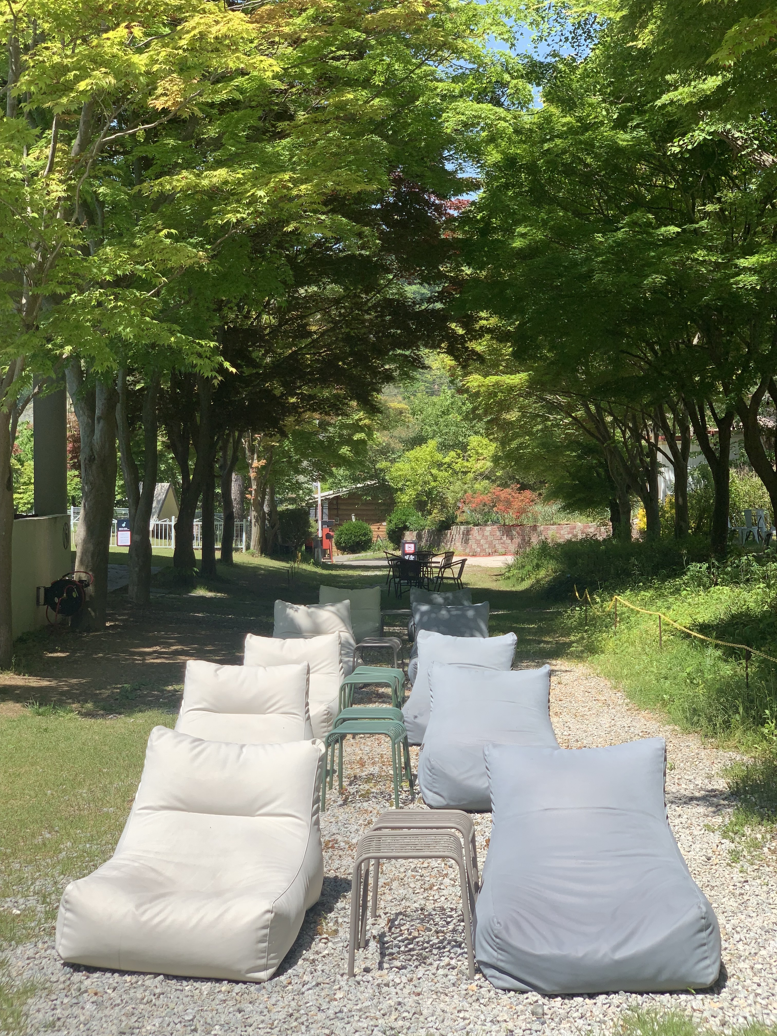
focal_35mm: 52
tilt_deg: -1.4
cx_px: 388
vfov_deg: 36.8
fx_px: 1556
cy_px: 518
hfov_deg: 28.0
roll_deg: -0.3
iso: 16
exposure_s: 1/922
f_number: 2.4
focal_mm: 6
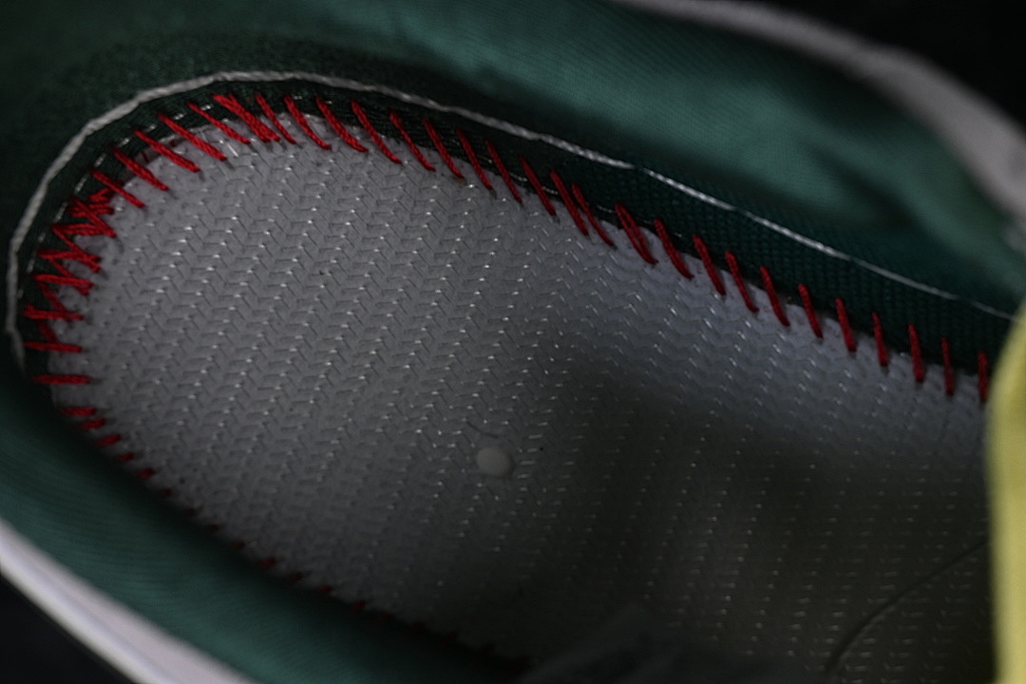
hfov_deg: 27.0
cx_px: 513
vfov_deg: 18.2
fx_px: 2137
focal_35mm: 75
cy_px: 342
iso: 160
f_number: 7.1
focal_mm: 50
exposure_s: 1/80
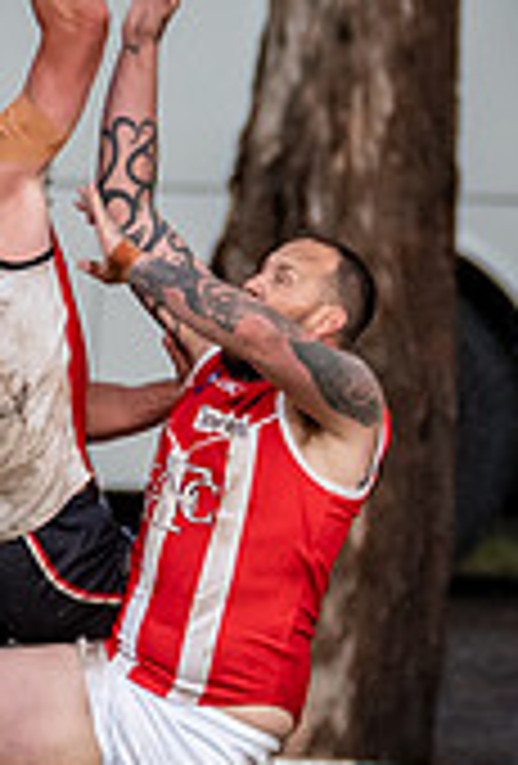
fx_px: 53115
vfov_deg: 0.8
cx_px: 193
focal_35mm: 2486
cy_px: 612
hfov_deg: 0.6
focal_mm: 420
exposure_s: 1/2000
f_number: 7.1
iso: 1250
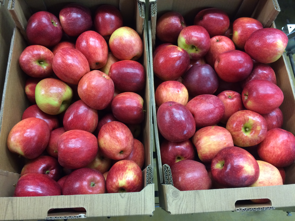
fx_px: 247
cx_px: 148
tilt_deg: -70.2
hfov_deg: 61.7
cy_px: 110
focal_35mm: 29
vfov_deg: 48.2
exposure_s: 1/33
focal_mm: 4.15
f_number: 2.2
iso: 250
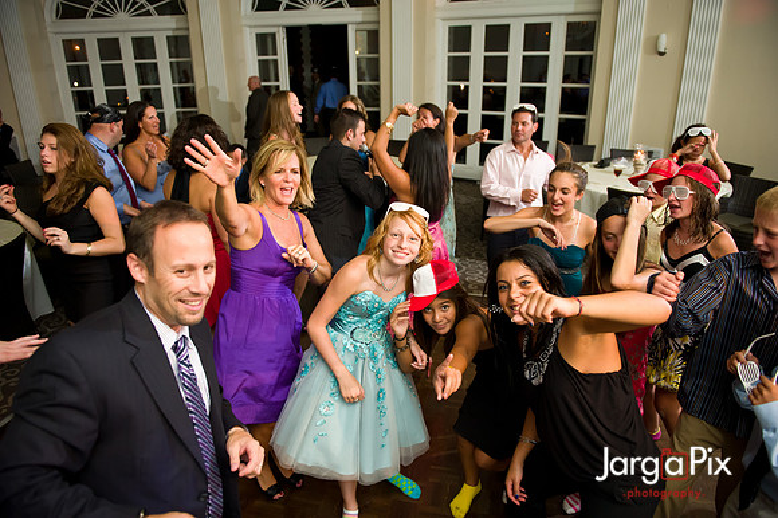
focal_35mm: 24
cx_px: 389
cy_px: 259
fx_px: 518
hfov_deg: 73.8
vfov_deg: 53.1
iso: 1600
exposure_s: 1/160
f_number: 3.2
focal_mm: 24
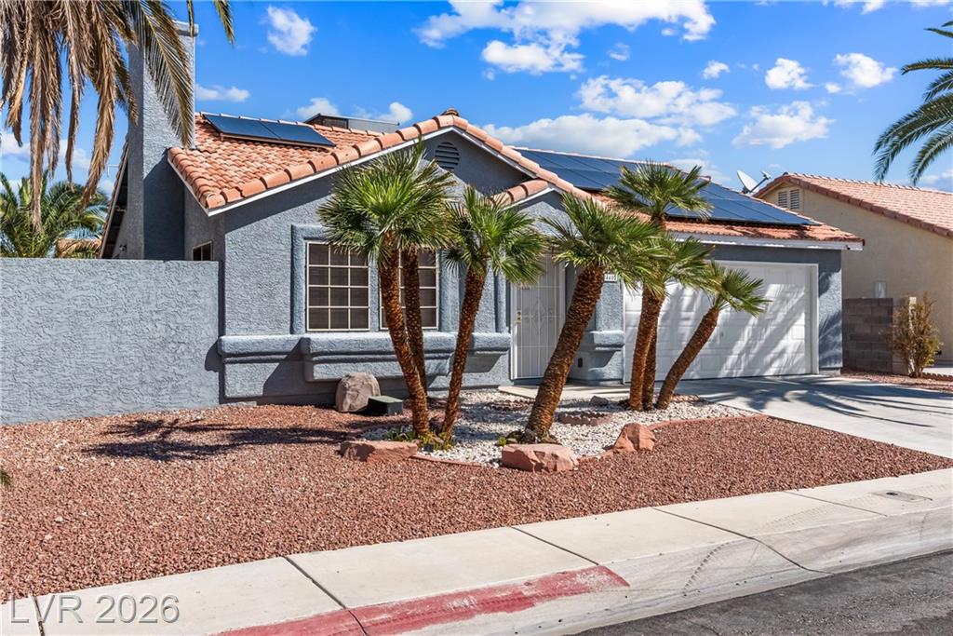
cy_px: 318
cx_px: 476
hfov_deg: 57.2
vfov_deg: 40.0
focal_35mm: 33
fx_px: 874
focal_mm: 22
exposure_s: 1/8000
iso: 400
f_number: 8
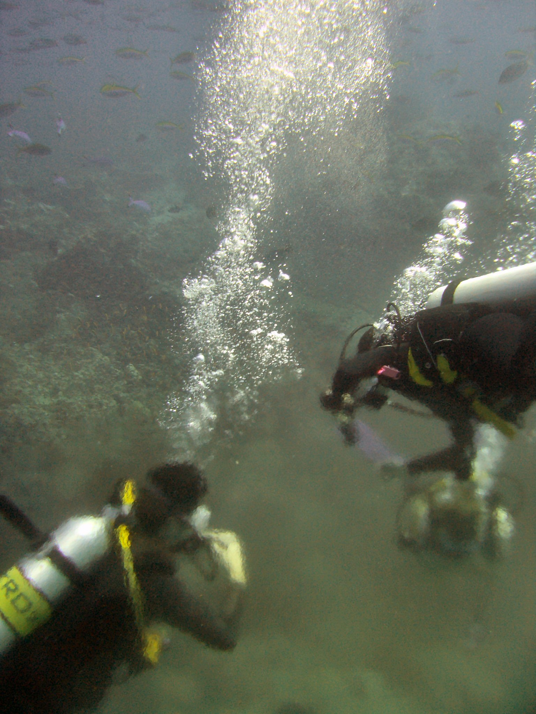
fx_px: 785
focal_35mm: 38
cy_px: 357
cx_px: 268
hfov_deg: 37.7
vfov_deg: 49.0
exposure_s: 1/125
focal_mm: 7.9
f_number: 2.8
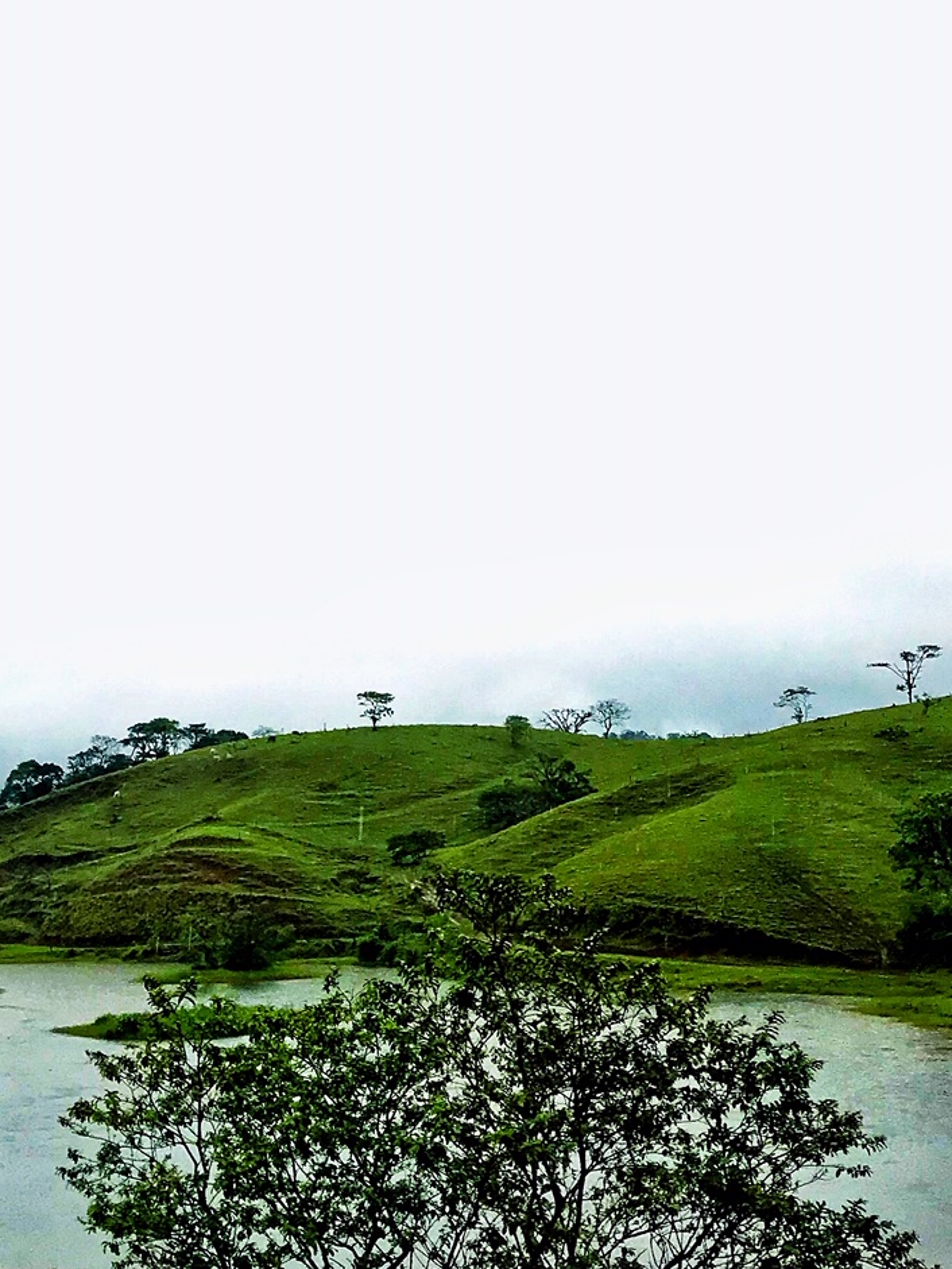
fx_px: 2200
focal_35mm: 60
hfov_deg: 24.3
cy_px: 425
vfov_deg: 31.9
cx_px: 305
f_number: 1.8
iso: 20
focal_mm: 3.99
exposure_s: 1/297
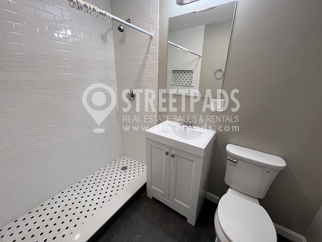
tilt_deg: -19.7
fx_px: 121
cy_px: 121
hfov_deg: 106.2
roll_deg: -0.8
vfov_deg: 89.9
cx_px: 161
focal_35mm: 13
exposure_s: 1/120
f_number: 1.8
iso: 100
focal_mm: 1.57
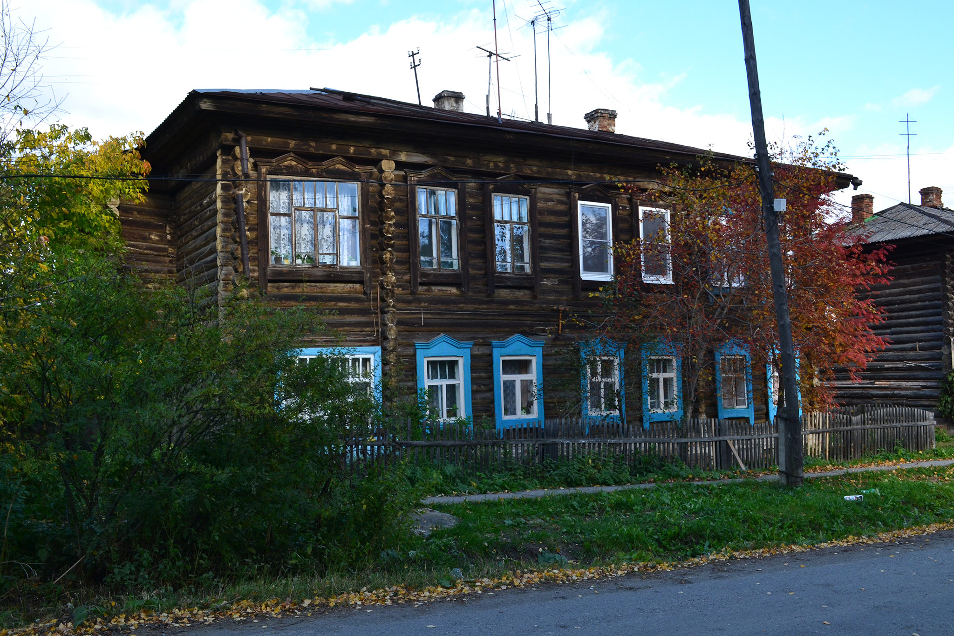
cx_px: 477
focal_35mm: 36
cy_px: 318
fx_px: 954
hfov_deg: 53.1
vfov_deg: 36.9
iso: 400
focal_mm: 24
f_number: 10
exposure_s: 1/160
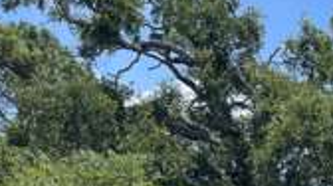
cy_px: 311
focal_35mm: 78
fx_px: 688
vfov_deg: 14.1
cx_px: 462
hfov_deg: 23.3
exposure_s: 1/1852
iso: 32
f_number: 1.6
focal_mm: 5.1
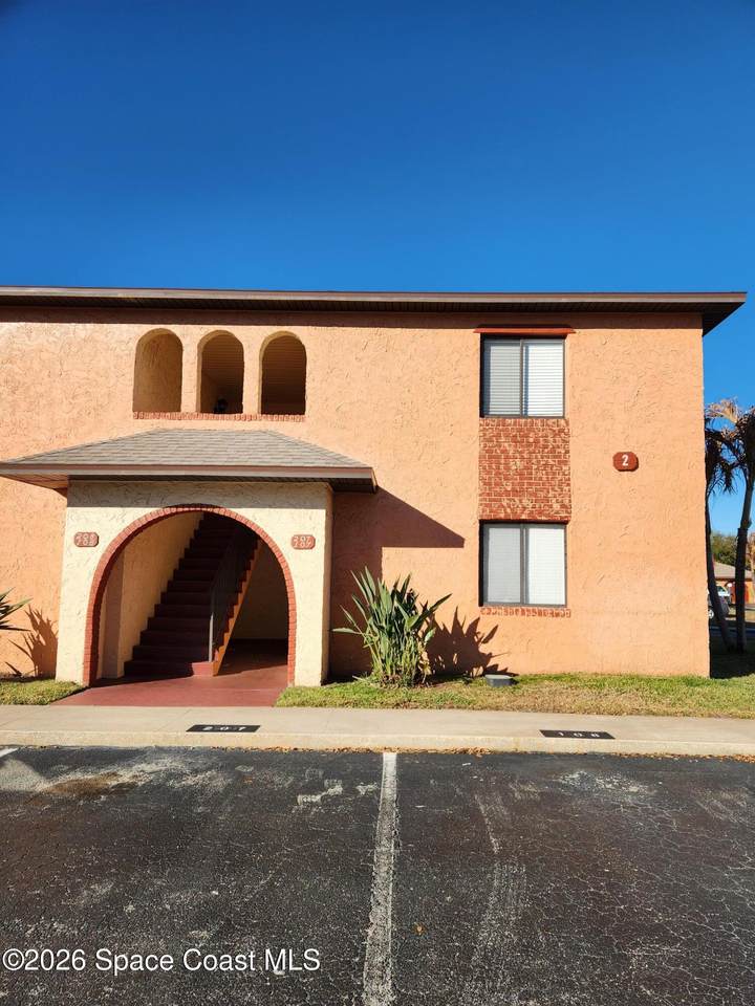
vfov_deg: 73.9
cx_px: 378
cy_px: 503
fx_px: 669
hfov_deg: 58.9
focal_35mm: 23
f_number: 1.8
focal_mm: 5.4
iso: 20
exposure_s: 1/1686
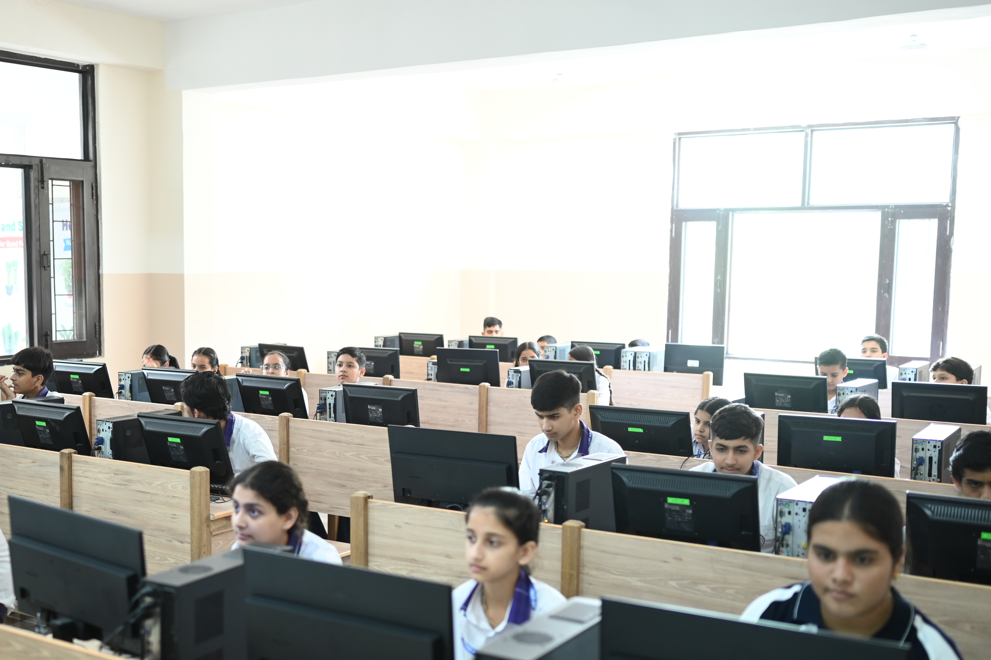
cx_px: 348
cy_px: 405
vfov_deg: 29.1
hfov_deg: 42.3
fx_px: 1265
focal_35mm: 46
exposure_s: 1/125
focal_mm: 35
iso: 800
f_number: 1.8
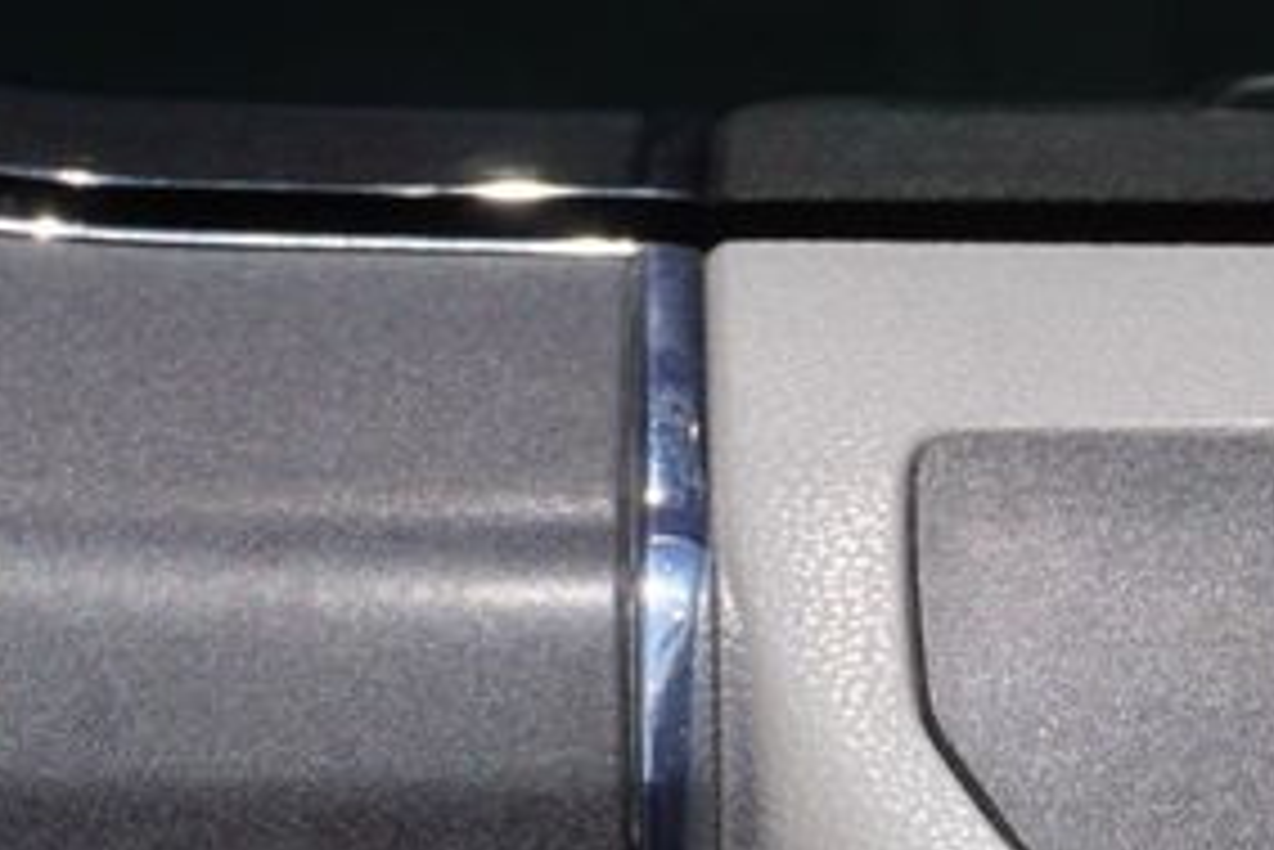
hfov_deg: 12.9
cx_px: 1760
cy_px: 1138
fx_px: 5382
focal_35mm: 152
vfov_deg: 8.9
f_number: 7.1
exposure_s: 1/400
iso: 100
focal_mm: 28
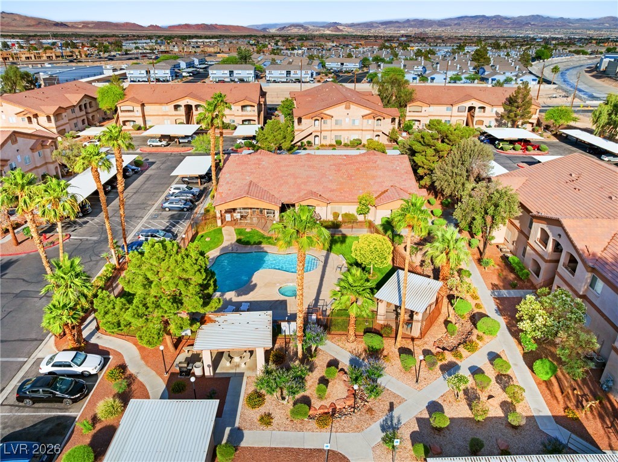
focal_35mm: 24
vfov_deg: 56.7
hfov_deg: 71.6
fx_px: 428
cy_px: 231
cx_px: 309
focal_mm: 12.29
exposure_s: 1/240
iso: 110
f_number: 2.8
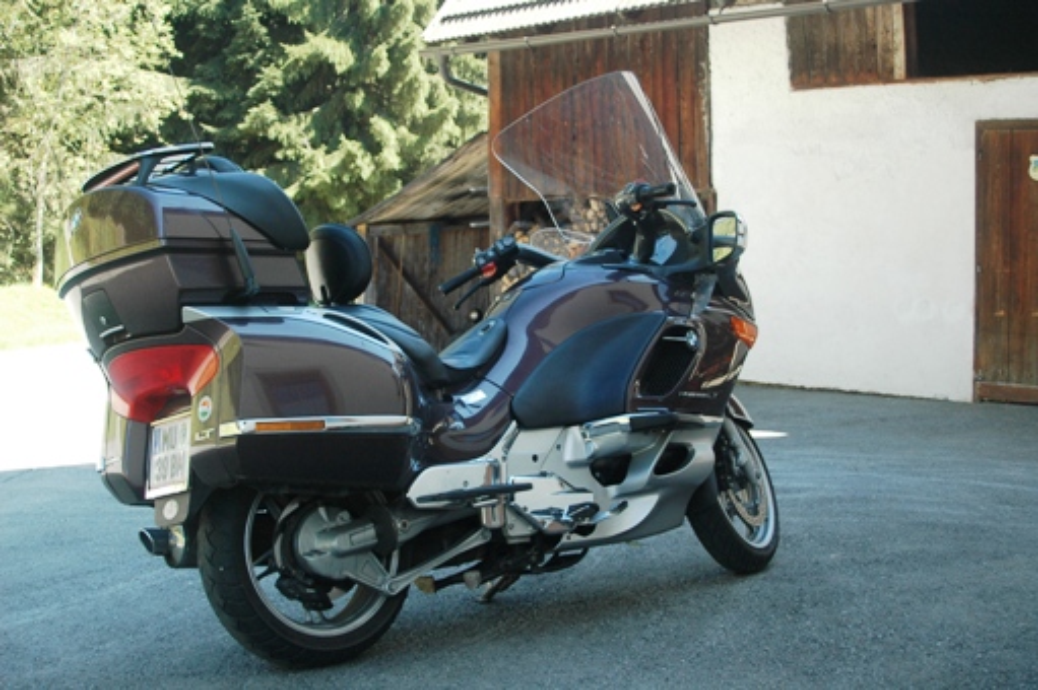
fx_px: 1470
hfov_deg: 38.9
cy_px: 345
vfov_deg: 26.4
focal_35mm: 51
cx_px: 519
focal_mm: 34
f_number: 6.3
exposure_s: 1/160
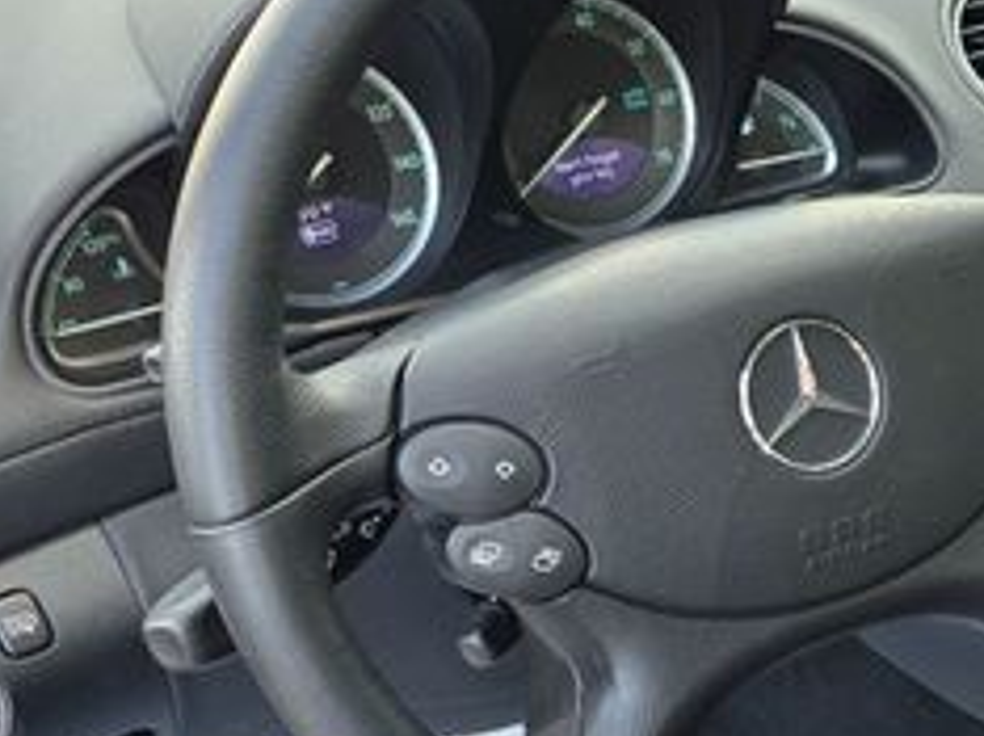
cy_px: 652
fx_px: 1789
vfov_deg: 22.7
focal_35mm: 63
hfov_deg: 27.6
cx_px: 1135
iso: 160
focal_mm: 6.3
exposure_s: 1/180
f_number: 1.7
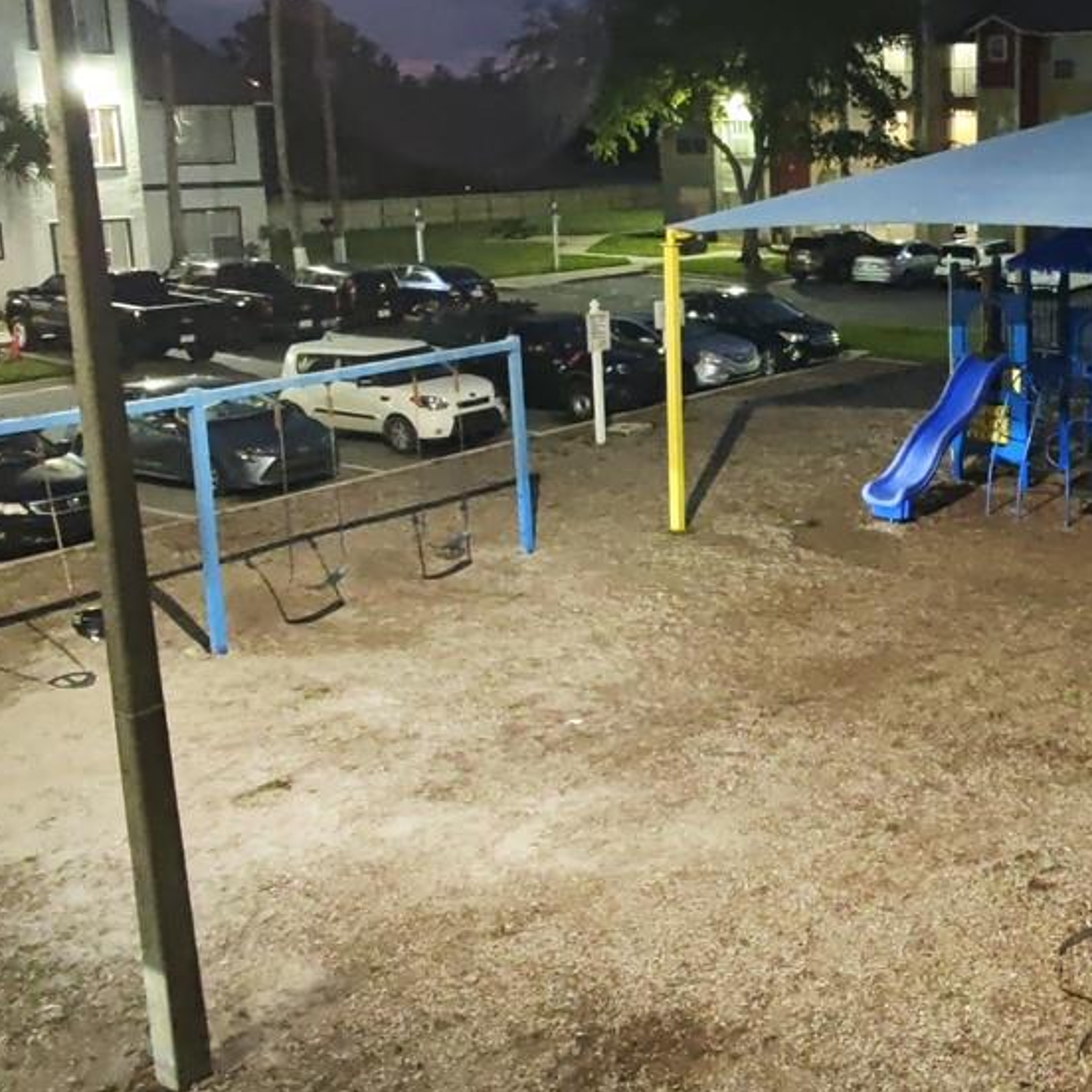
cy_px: 358
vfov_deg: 40.4
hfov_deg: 37.9
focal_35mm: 41
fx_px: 1463
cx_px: 1001
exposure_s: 1/33
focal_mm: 16
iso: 3000
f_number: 2.55
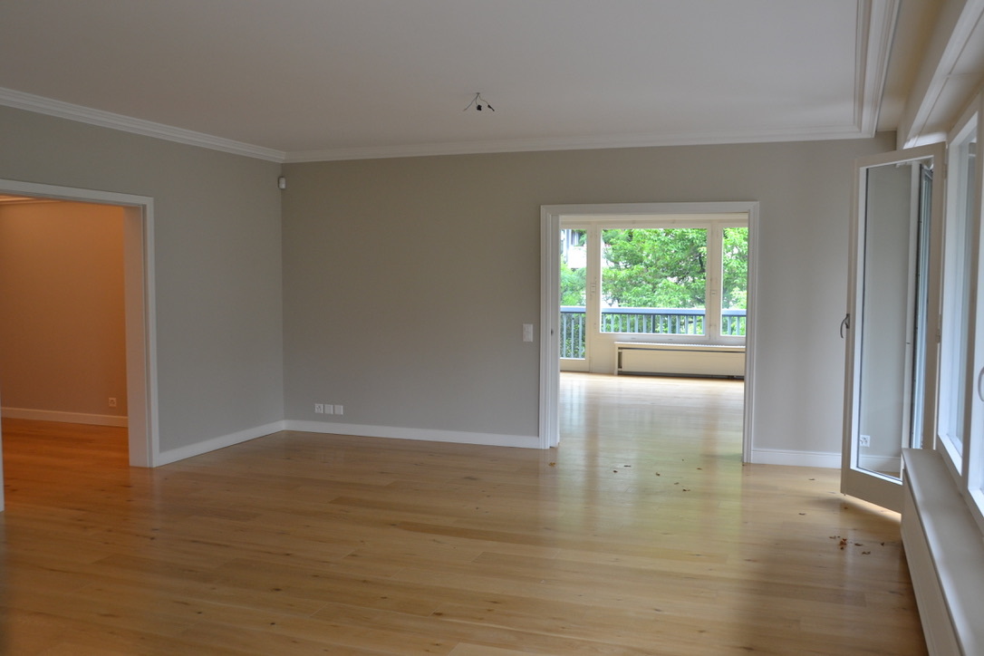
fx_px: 902
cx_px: 492
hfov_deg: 57.2
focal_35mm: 33
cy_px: 328
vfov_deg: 40.0
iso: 400
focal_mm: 22
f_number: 5.6
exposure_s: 1/50
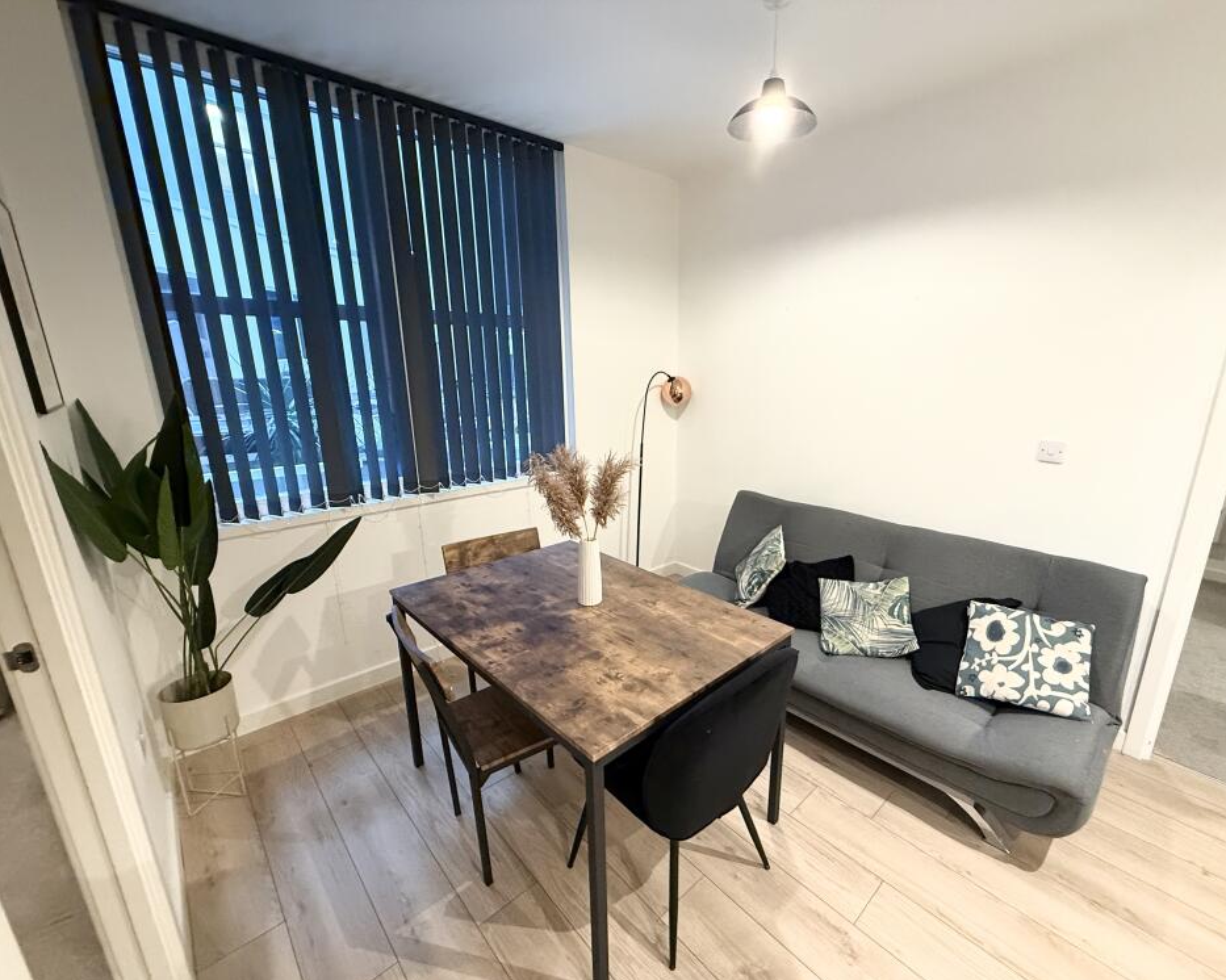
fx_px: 544
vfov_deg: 84.0
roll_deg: -0.3
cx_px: 670
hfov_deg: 96.5
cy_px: 503
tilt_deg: -14.1
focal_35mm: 15
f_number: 2.2
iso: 500
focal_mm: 2.22
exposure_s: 1/50
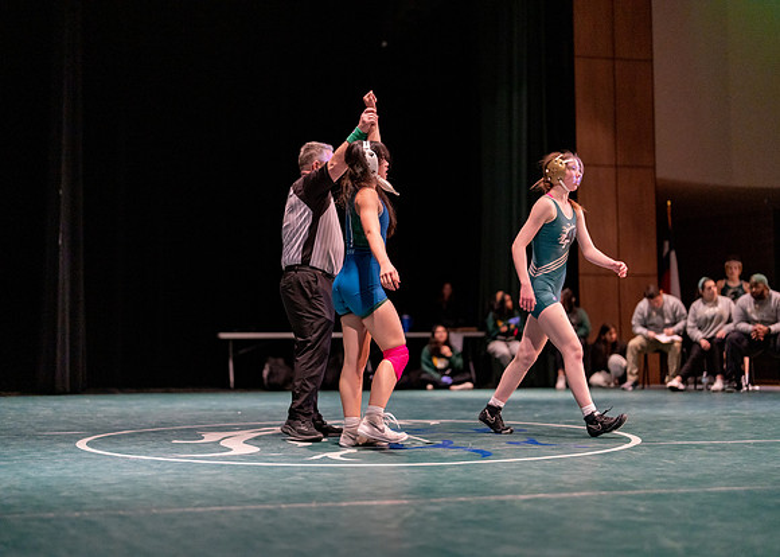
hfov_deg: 37.2
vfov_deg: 27.0
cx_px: 390
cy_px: 278
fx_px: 1160
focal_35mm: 52
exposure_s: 1/1000
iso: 1600
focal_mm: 50
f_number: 1.2
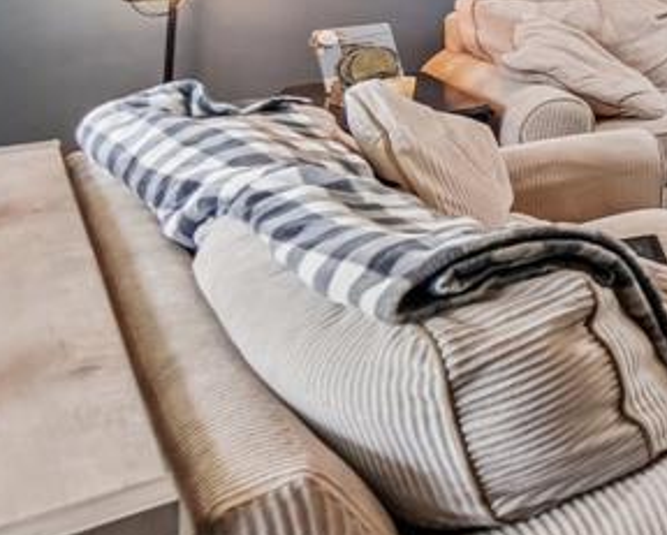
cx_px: 1121
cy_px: -107
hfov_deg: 23.9
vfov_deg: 26.8
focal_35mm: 50
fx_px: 988
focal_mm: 10
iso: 400
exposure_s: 1/8
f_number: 8
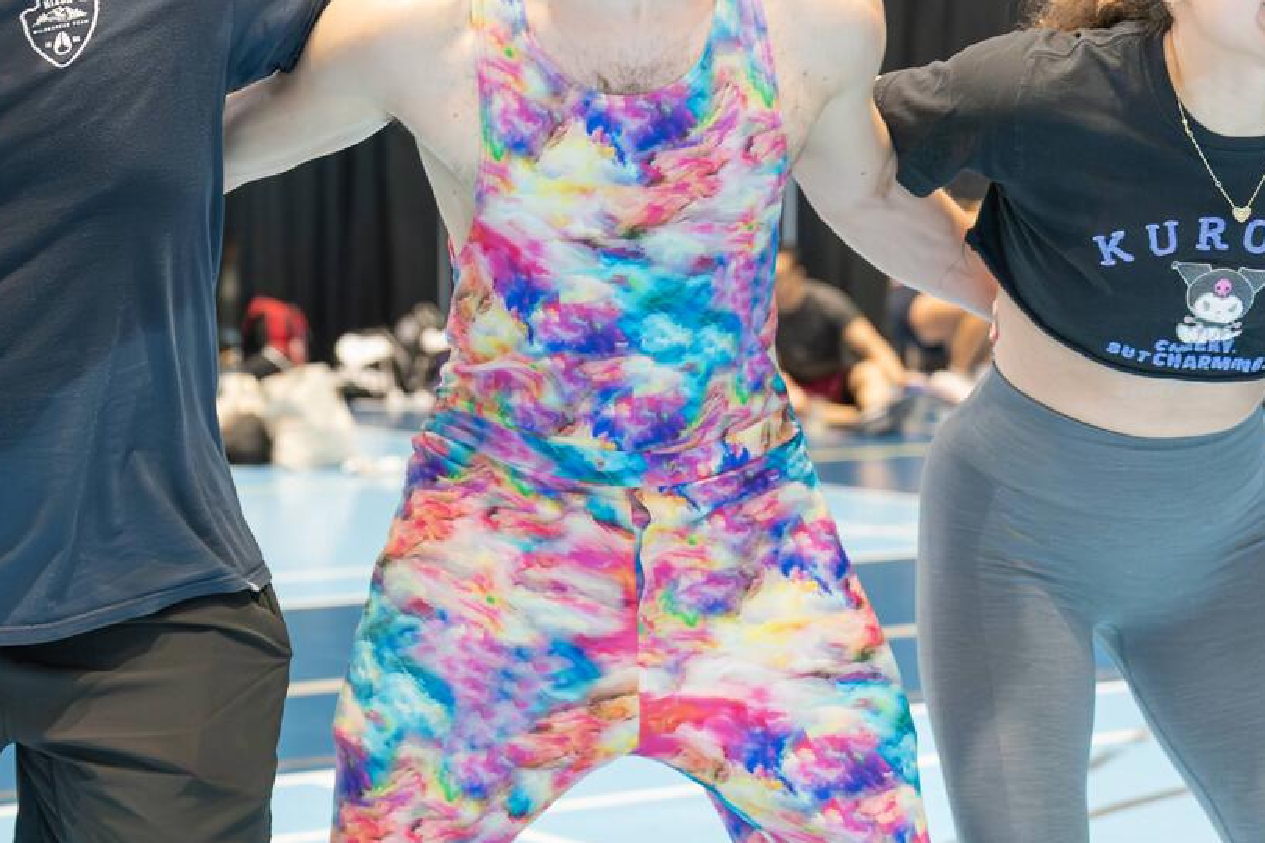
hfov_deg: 20.8
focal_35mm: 95
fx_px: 3338
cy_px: 258
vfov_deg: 14.4
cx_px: 39
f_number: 2.8
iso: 4000
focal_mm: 45
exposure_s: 1/250
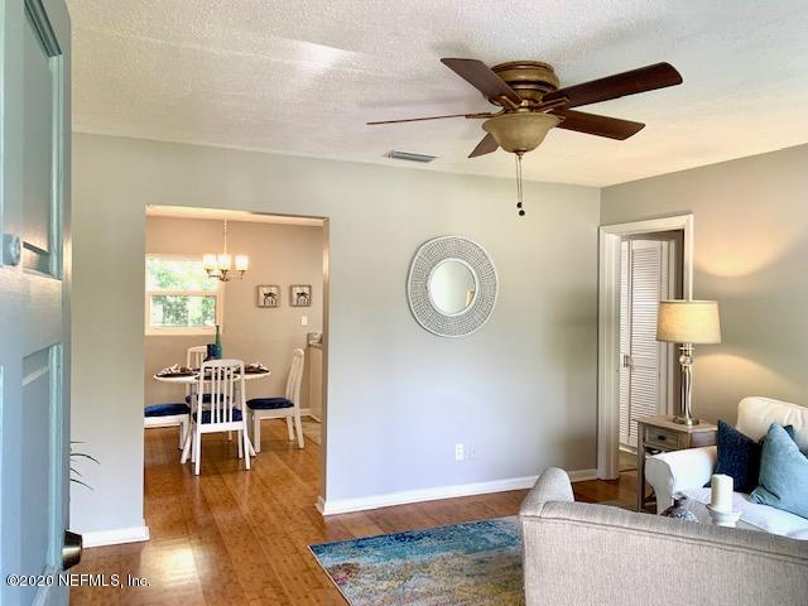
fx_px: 607
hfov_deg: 67.3
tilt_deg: -0.7
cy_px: 303
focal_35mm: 26
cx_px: 404
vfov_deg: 53.1
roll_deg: -0.4
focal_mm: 4.25
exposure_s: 1/107
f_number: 1.8
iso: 100
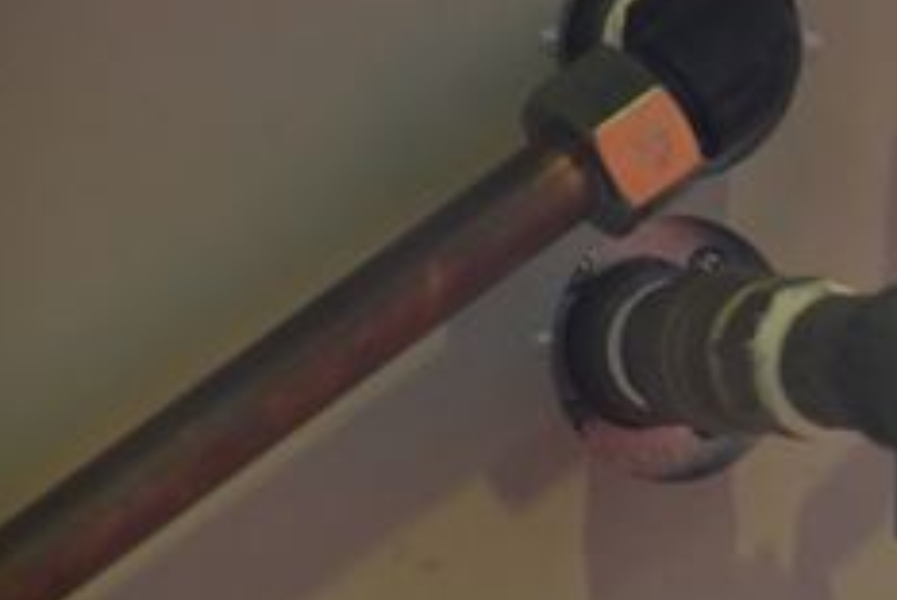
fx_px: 8831
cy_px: 304
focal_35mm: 354
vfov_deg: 3.9
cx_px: 885
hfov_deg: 5.8
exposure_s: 1/400
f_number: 6.3
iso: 1250
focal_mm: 110
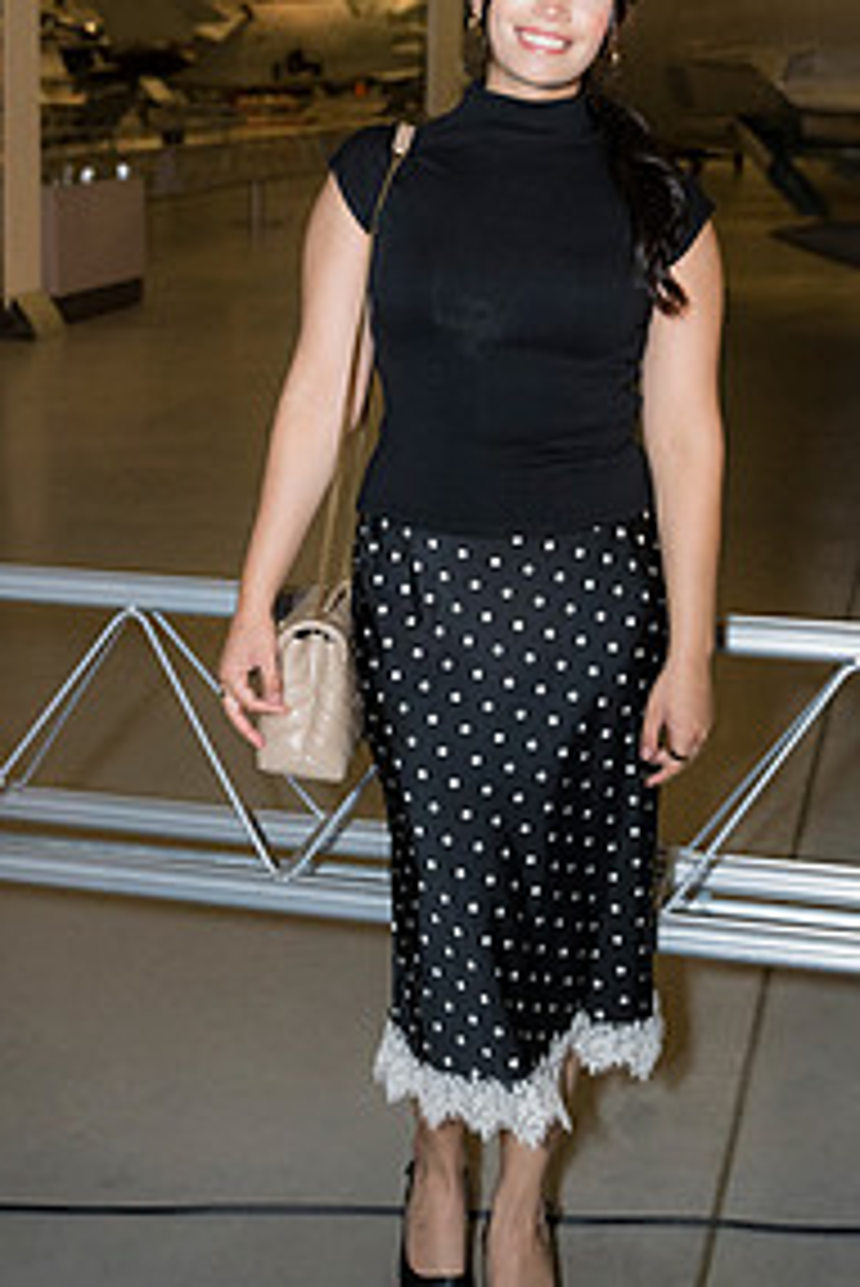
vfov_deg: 35.3
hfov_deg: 24.6
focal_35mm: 55
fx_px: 1968
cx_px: 455
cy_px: 292
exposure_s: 1/160
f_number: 4
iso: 3200
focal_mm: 35
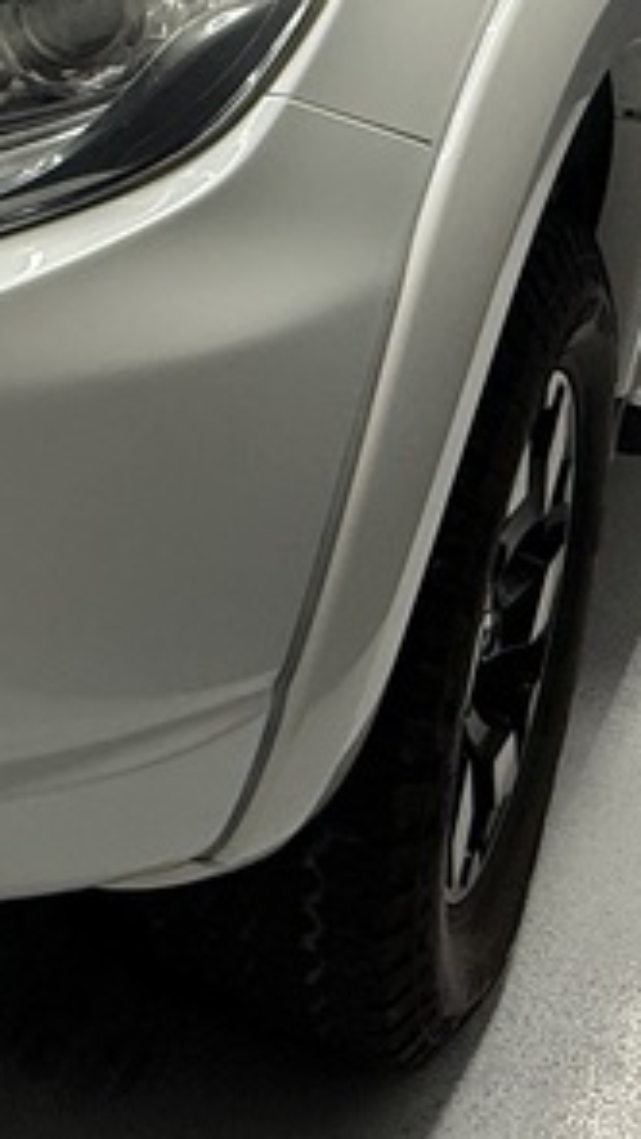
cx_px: -205
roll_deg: +0.1
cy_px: 162
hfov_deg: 20.6
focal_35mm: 53
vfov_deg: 37.2
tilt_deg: -11.2
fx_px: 1601
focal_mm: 2.22
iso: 160
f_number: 2.2
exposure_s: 1/100
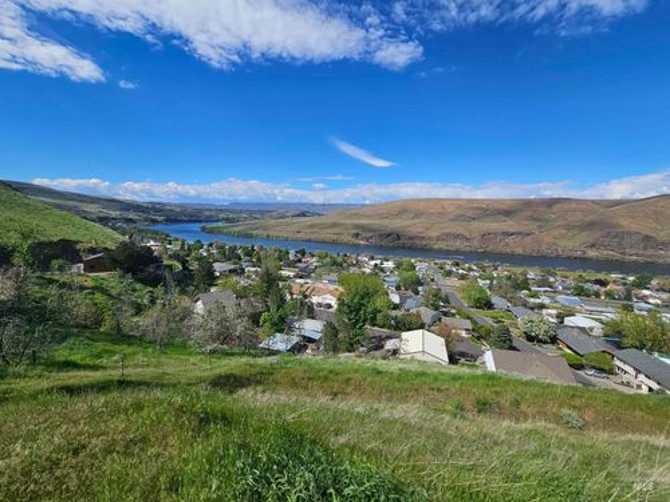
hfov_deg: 106.2
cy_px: 251
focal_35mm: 13
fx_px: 252
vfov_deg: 89.9
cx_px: 335
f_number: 2.2
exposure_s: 1/3628
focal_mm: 2.2
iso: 50
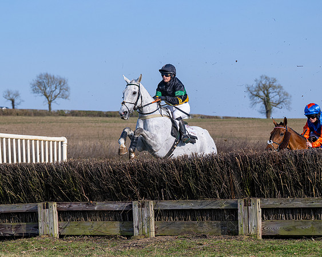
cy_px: 165
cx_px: 148
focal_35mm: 139
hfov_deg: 13.9
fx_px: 1323
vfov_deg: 11.1
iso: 160
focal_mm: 83
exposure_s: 1/2000
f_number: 4
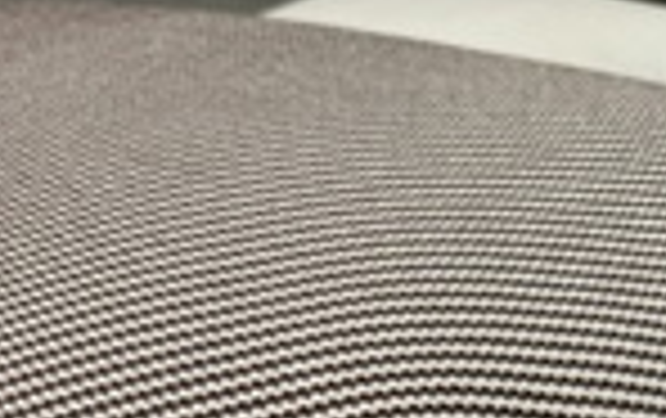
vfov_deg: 16.1
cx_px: 356
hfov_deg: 31.9
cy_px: 825
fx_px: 1163
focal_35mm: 64
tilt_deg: -45.8
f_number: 1.78
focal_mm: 6.86
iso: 160
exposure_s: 1/50
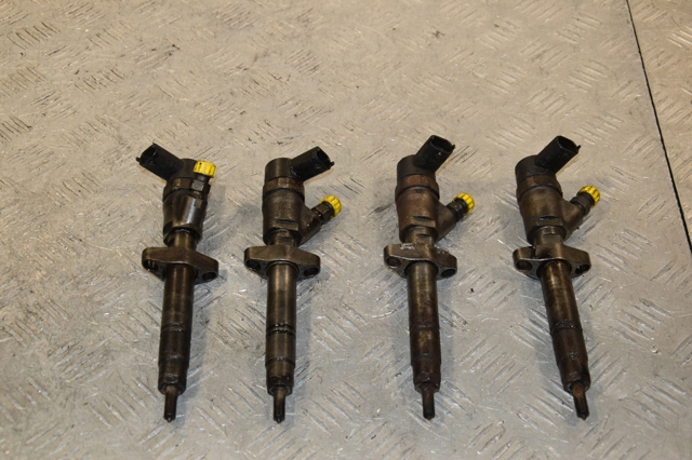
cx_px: 346
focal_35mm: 60
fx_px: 1153
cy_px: 230
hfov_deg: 33.4
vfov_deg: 22.6
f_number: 6.3
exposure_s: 1/200
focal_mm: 40
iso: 800
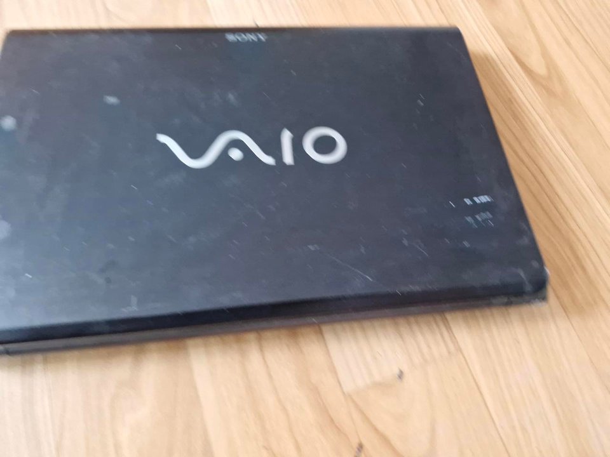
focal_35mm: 23
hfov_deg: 73.9
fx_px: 405
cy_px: 228
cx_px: 305
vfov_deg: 58.9
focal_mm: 5.54
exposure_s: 1/120
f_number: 1.8
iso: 640
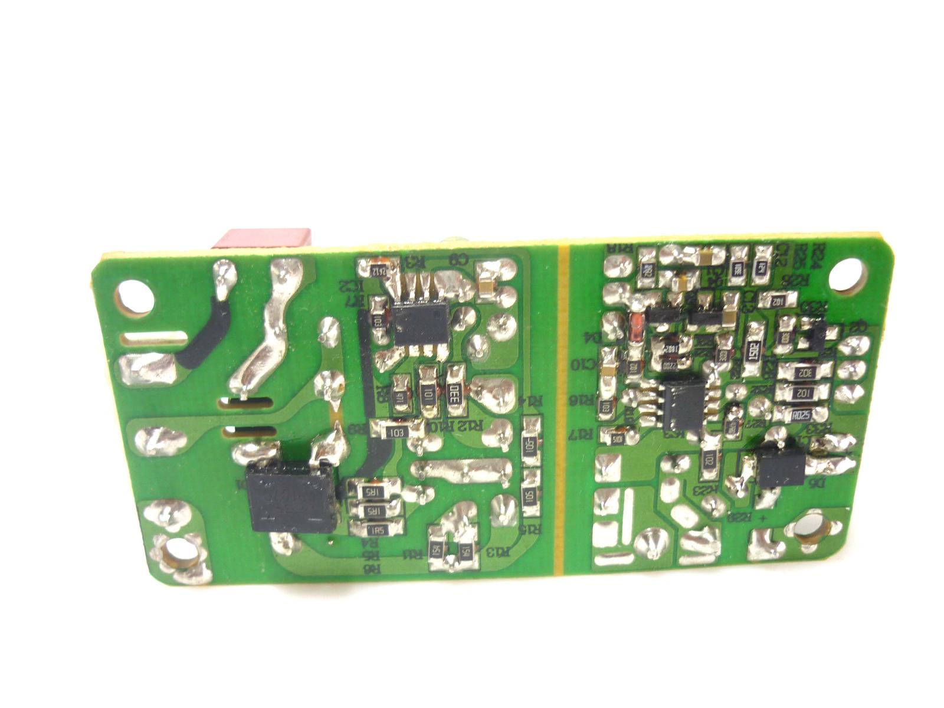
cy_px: 354
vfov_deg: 42.9
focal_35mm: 33
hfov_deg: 55.4
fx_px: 900
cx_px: 472
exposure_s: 1/40
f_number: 2.8
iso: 80
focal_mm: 5.5
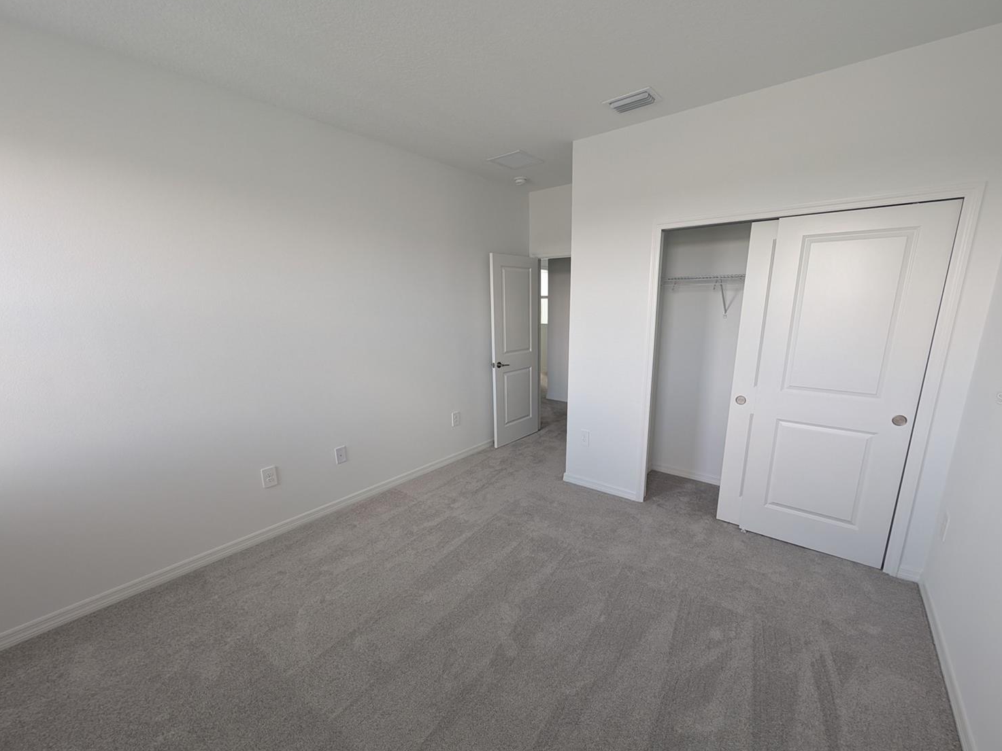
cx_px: 519
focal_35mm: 13
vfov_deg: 89.8
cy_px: 398
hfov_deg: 106.1
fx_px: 376
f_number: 1.7
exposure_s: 1/38
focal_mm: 2.02
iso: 54
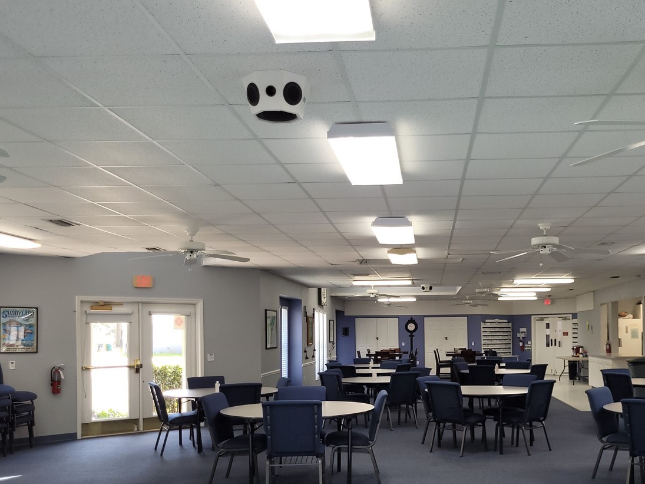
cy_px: 338
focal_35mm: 38
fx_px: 708
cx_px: 392
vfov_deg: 37.1
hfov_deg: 48.6
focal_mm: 5.4
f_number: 1.8
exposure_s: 1/120
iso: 80
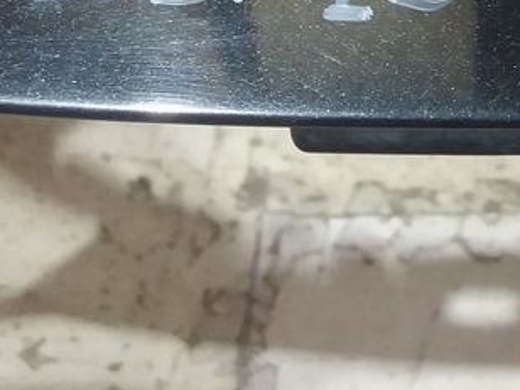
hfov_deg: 20.5
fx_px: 1367
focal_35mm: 91
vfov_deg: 15.6
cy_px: -76
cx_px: 572
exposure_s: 1/17
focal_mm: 3.7
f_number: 1.9
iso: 200
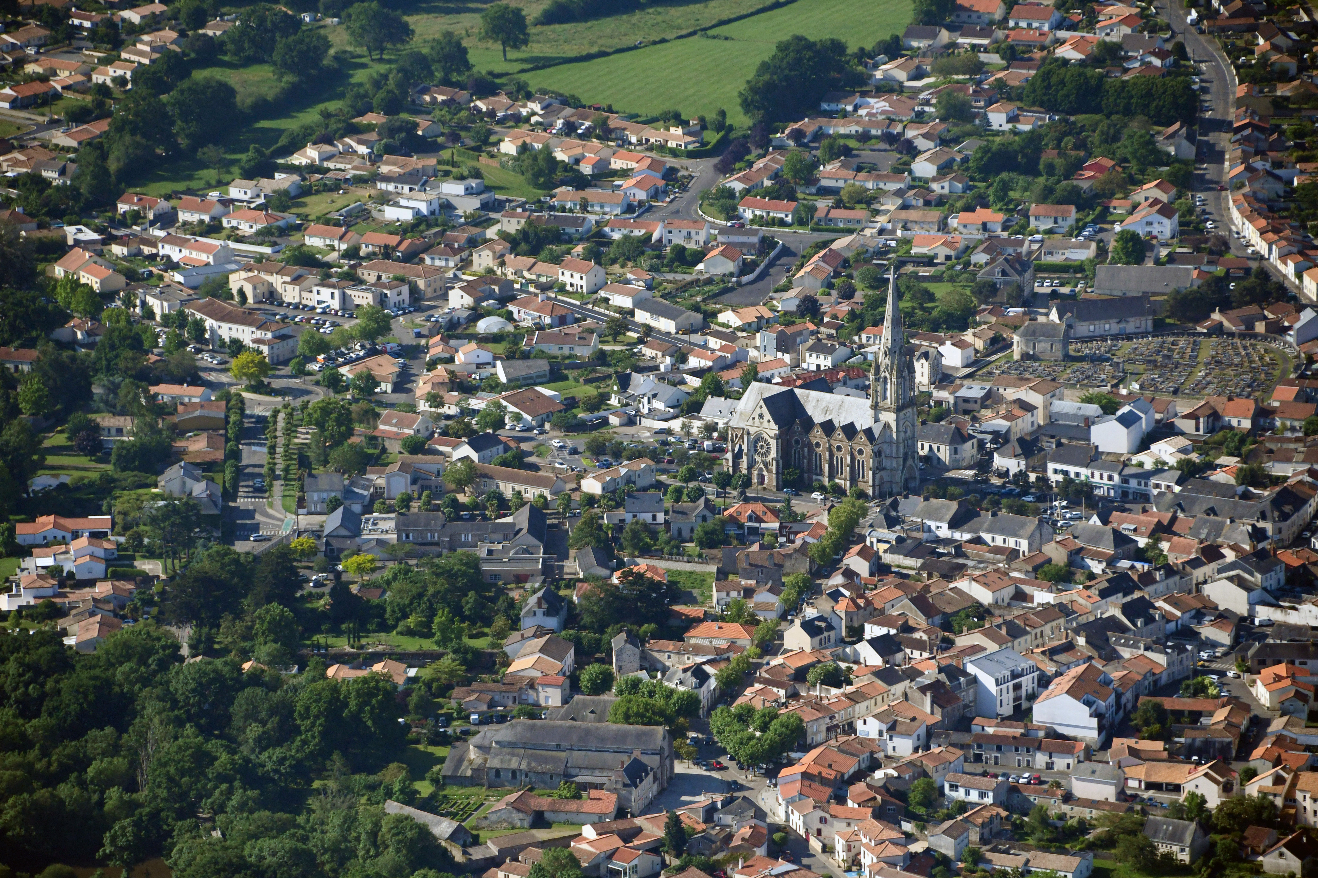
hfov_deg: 8.6
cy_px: 439
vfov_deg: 5.7
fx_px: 8786
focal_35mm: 240
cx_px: 659
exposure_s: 1/5000
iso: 1100
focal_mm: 160
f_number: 6
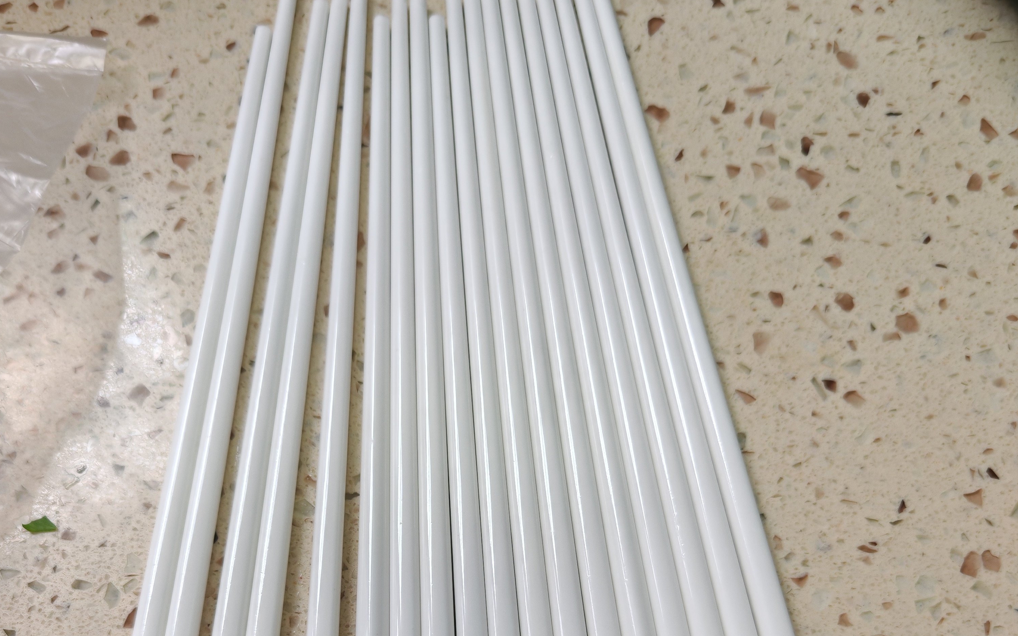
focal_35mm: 39
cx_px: 501
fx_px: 1082
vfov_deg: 31.0
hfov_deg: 50.4
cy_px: 593
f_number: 1.9
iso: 100
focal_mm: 6.67
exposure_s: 1/100
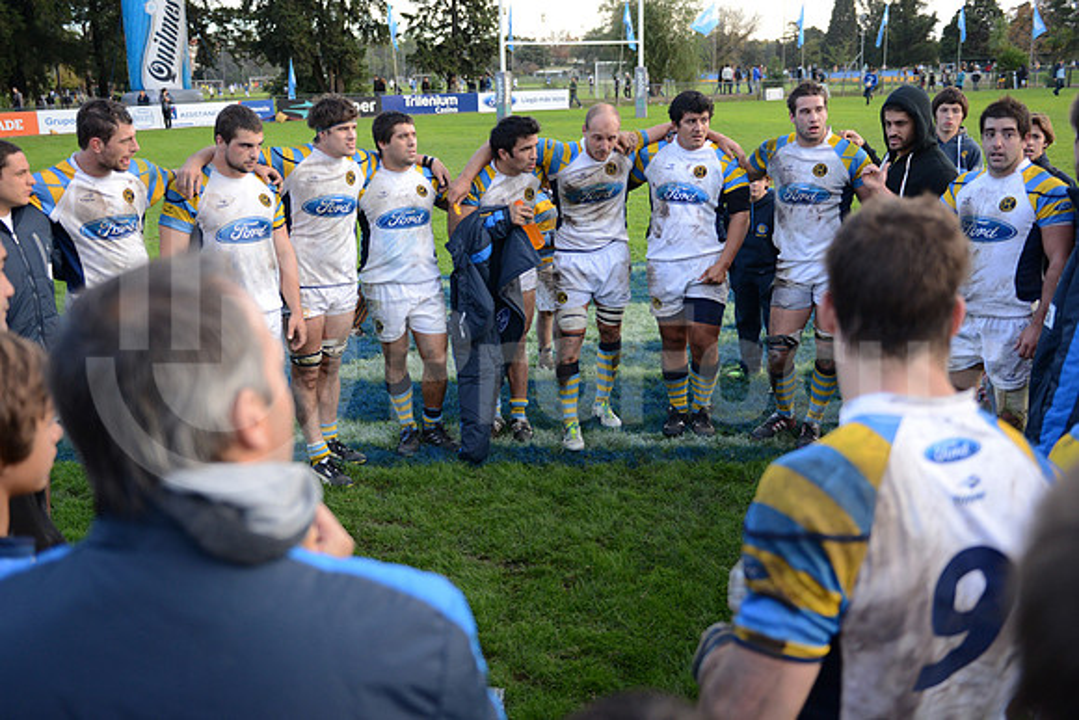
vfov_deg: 41.1
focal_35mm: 32
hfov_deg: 58.7
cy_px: 360
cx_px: 540
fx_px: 959
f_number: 2.8
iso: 1250
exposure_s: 1/1000
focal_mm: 32
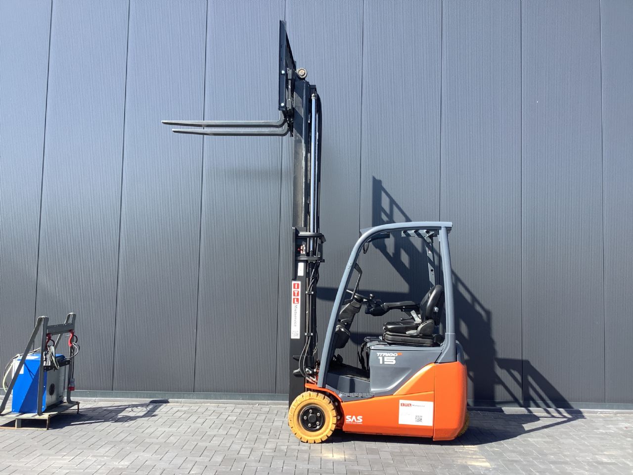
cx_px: 316
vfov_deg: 45.4
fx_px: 567
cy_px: 238
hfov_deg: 58.4
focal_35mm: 31
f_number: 2.4
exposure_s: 1/426
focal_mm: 3.3
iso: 25
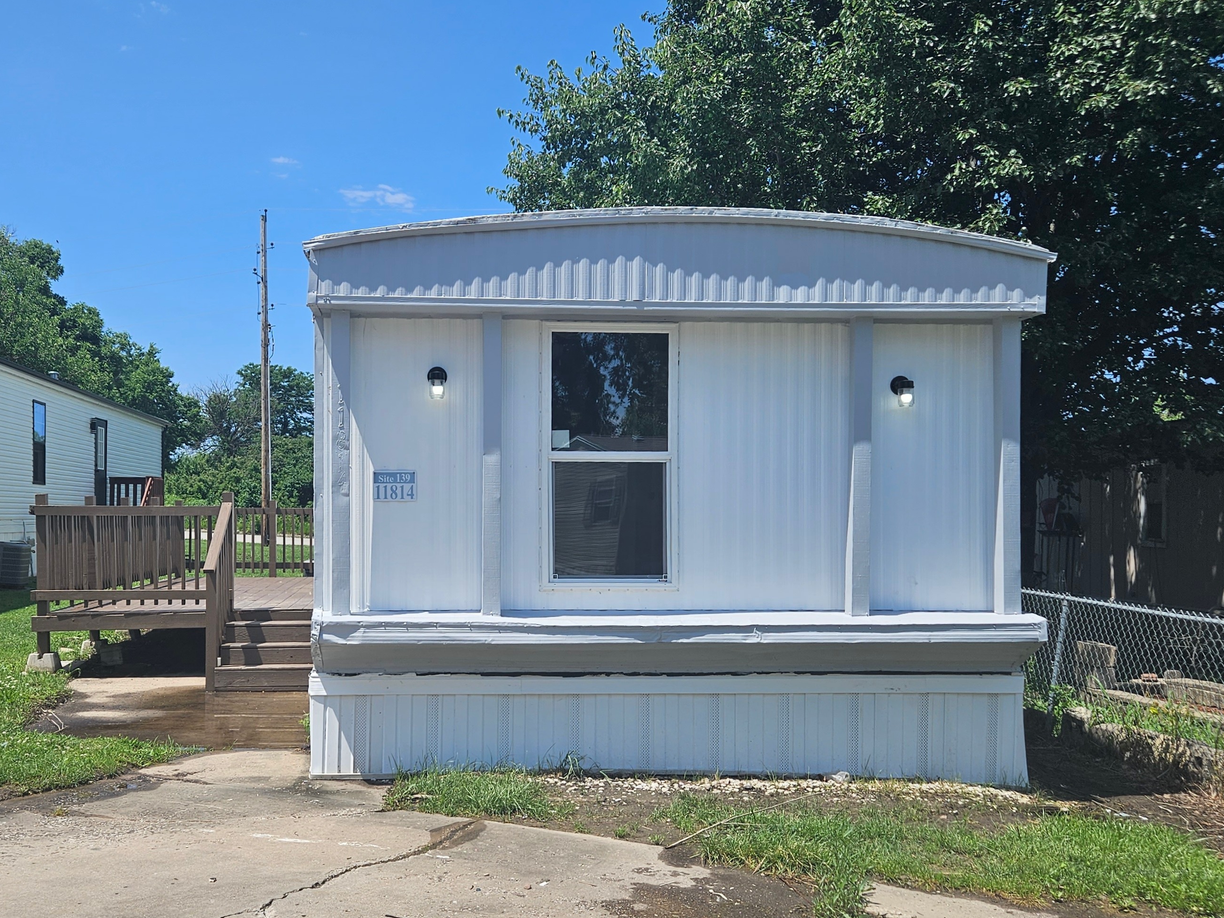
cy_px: 429
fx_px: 884
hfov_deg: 69.3
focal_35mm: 25
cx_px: 572
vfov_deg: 54.8
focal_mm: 5.4
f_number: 1.8
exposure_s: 1/2105
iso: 25
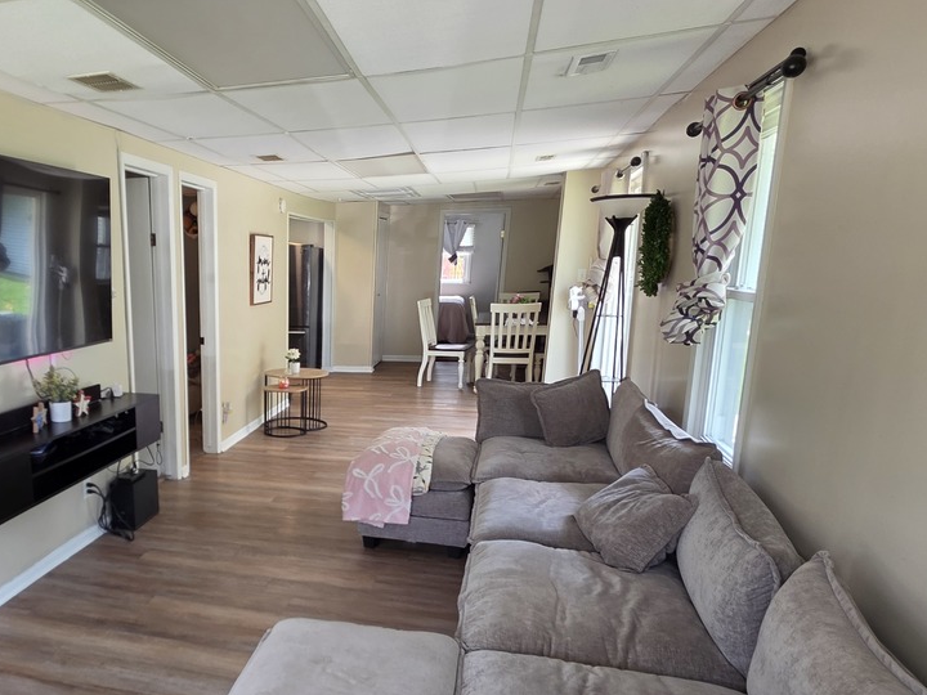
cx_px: 218
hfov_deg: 62.9
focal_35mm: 26
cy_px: 488
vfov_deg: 51.6
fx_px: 696
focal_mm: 2.2
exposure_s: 1/120
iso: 125
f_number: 1.9
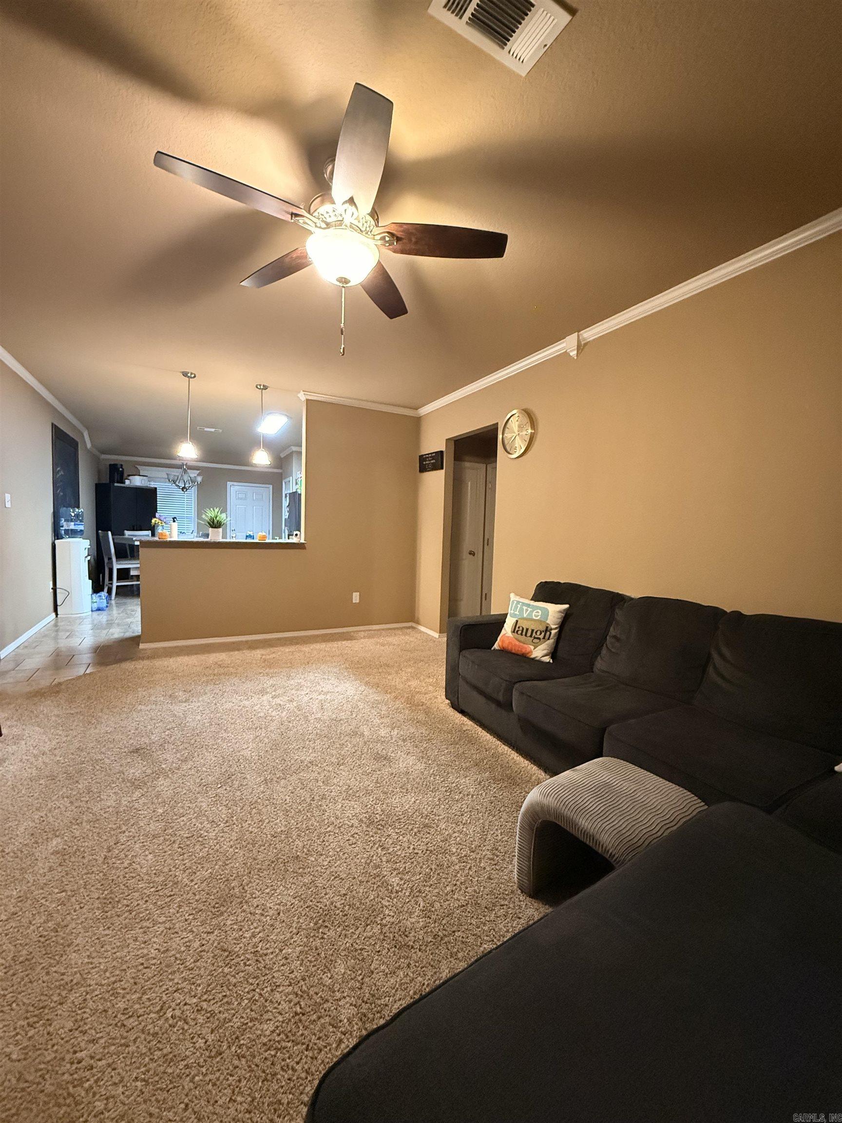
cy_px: 562
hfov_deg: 85.7
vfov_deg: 102.1
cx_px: 421
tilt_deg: -4.2
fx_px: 454
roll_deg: -1.6
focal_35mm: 14
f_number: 2.2
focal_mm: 2.22
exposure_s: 1/60
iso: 1000
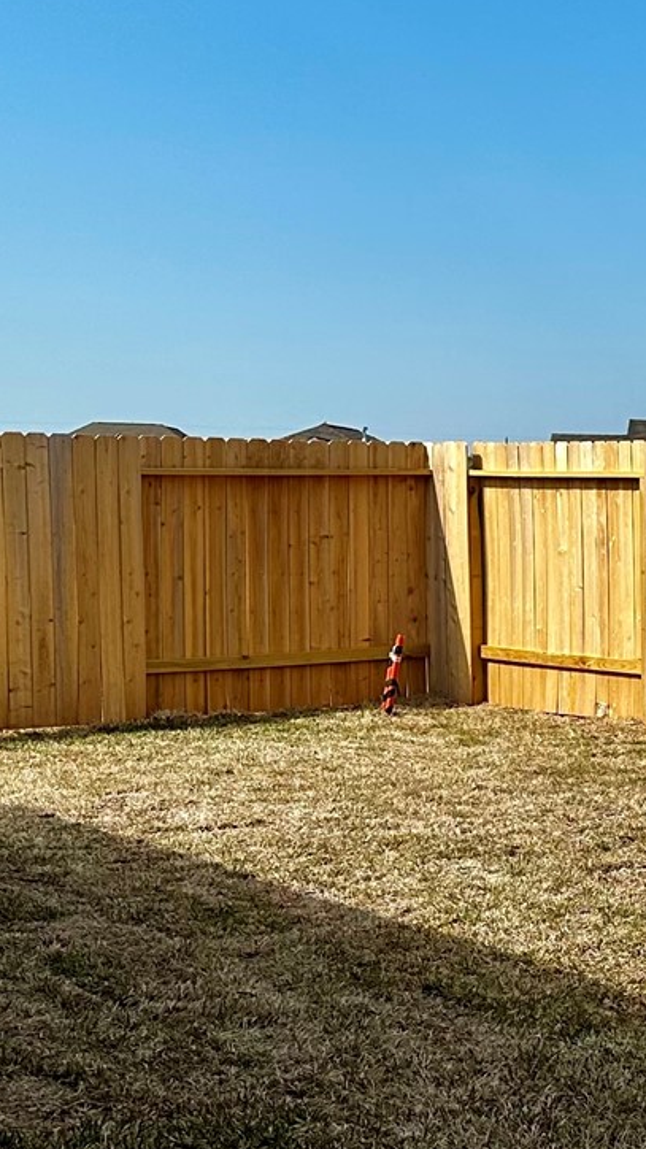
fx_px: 2255
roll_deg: -0.1
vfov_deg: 28.5
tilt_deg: -3.8
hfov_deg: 14.7
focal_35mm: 74
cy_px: 690
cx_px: 1076
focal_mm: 6.86
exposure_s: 1/5525
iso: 80
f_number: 1.78
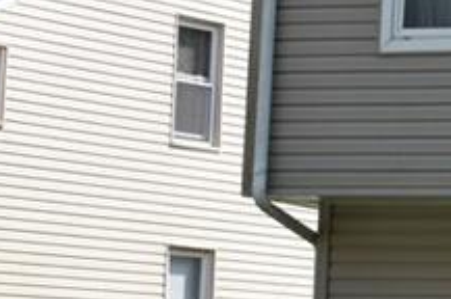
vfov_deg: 7.2
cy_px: 191
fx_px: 2394
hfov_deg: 10.0
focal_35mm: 191
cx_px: 904
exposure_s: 1/320
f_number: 9
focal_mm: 27
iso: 200
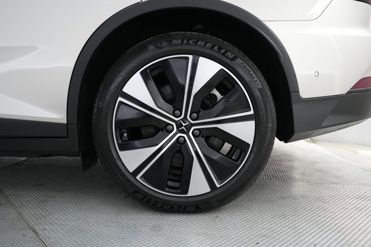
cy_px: 124
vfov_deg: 46.4
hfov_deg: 65.5
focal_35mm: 28
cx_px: 186
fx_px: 288
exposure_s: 1/160
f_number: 2.8
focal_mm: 28
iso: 3200
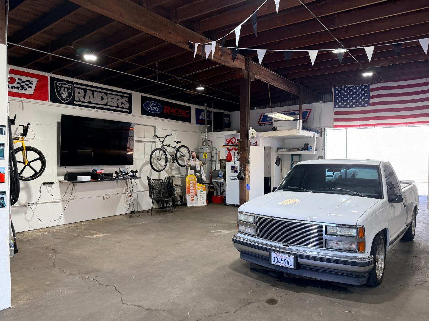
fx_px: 322
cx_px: 222
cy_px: 167
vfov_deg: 53.0
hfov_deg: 67.3
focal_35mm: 26
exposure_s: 1/203
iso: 125
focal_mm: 6.76
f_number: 1.78
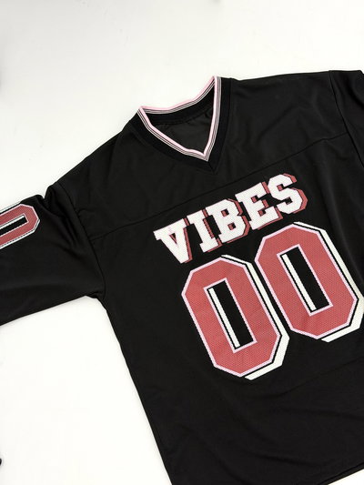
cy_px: 242
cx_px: 182
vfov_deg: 39.6
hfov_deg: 30.3
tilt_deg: -71.0
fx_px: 673
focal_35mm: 48
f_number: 1.78
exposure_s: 1/50
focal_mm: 6.76
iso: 100
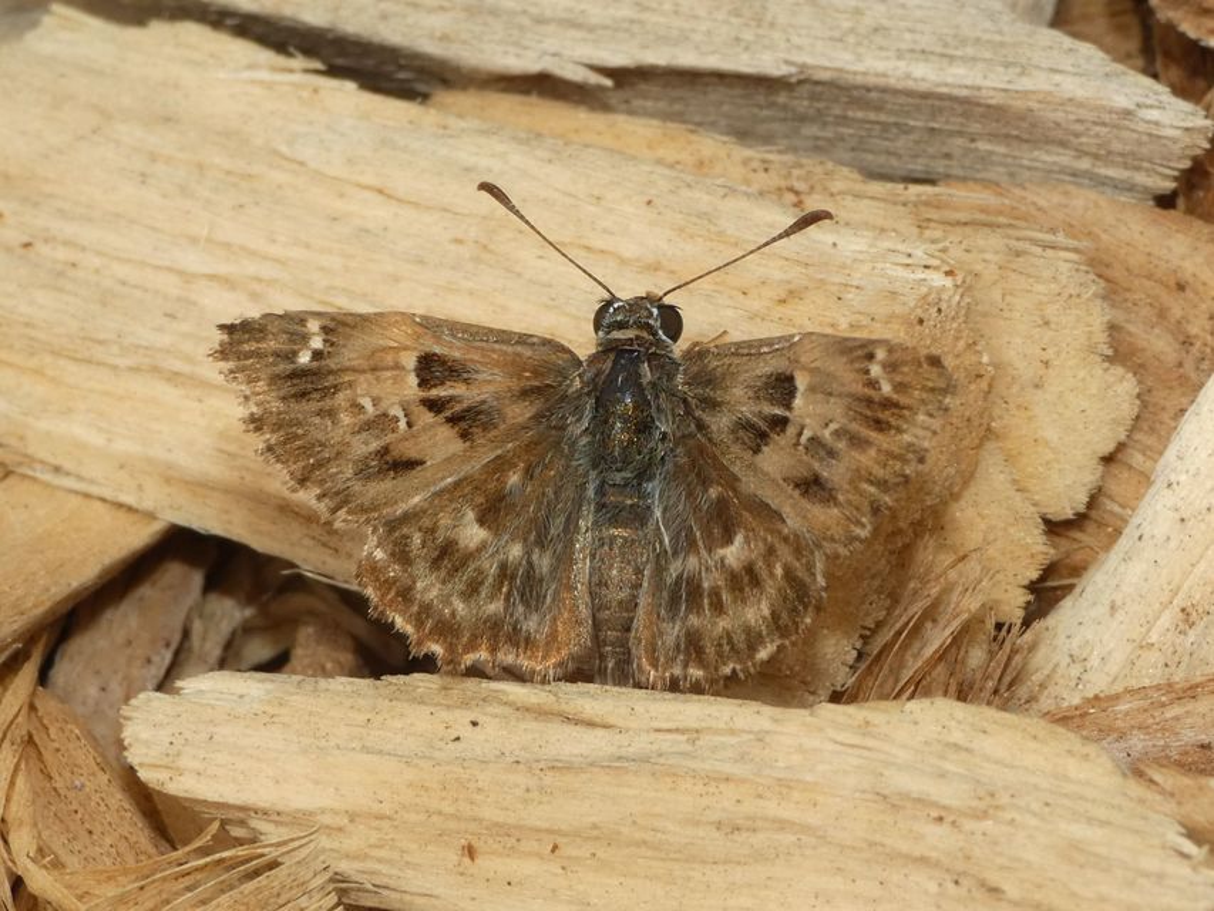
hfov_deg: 14.9
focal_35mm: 132
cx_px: 607
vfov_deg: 11.2
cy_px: 456
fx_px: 4630
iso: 80
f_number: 5.2
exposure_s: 1/160
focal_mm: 23.7
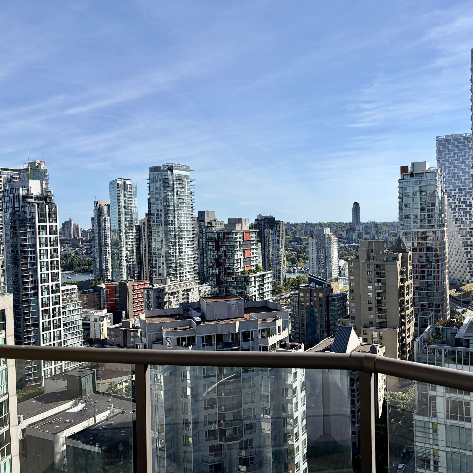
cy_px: 236
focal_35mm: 31
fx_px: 479
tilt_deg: +0.2
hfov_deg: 52.2
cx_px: 284
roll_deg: +1.4
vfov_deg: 52.5
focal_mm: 5.96
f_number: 1.6
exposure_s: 1/4950
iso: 64
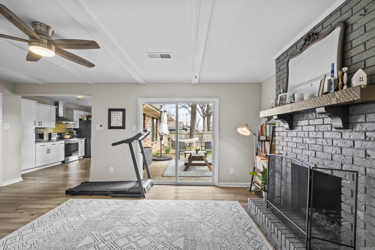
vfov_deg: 77.3
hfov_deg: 100.4
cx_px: 188
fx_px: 156
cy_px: 125
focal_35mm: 15
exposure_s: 1/4
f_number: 8
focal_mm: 10
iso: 400
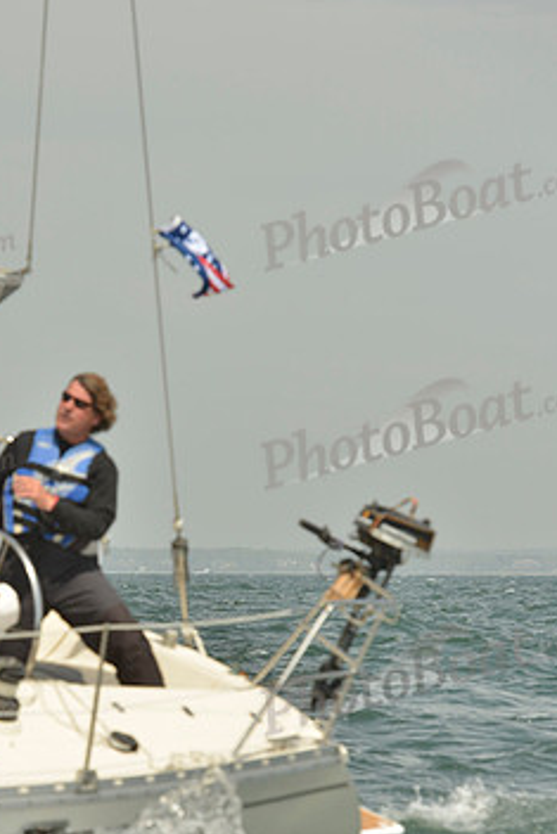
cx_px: 139
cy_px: 585
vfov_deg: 8.3
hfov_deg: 5.6
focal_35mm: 247
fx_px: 5726
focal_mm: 150
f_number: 8
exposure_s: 1/1250
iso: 200
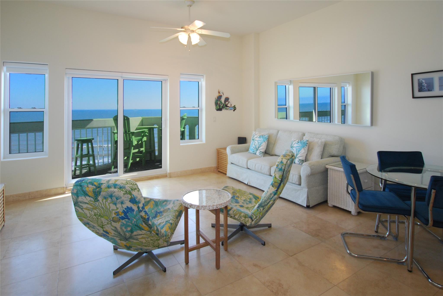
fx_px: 240
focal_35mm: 20
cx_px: 222
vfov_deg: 63.3
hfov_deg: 85.4
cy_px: 148
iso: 400
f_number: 3.5
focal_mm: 13
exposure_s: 1/160
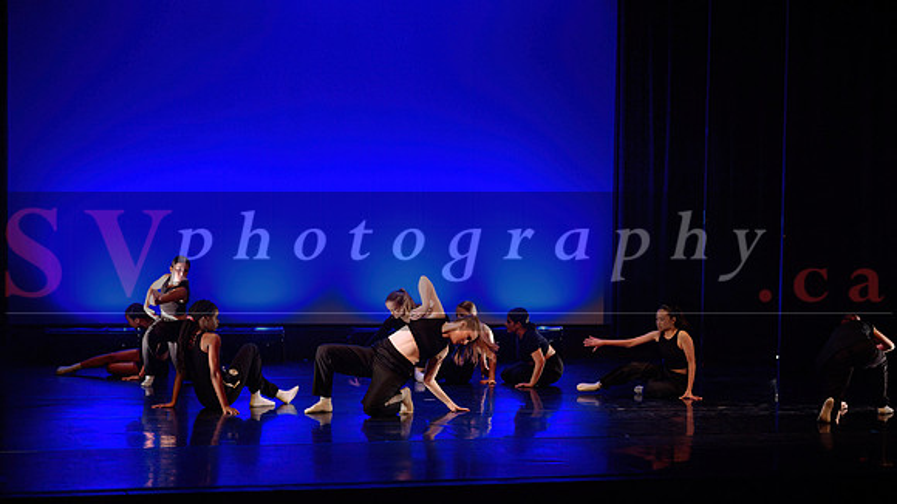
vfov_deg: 15.9
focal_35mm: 76
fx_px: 1809
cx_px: 444
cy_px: 277
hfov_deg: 27.8
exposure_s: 1/200
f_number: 2.8
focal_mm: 70
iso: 1600
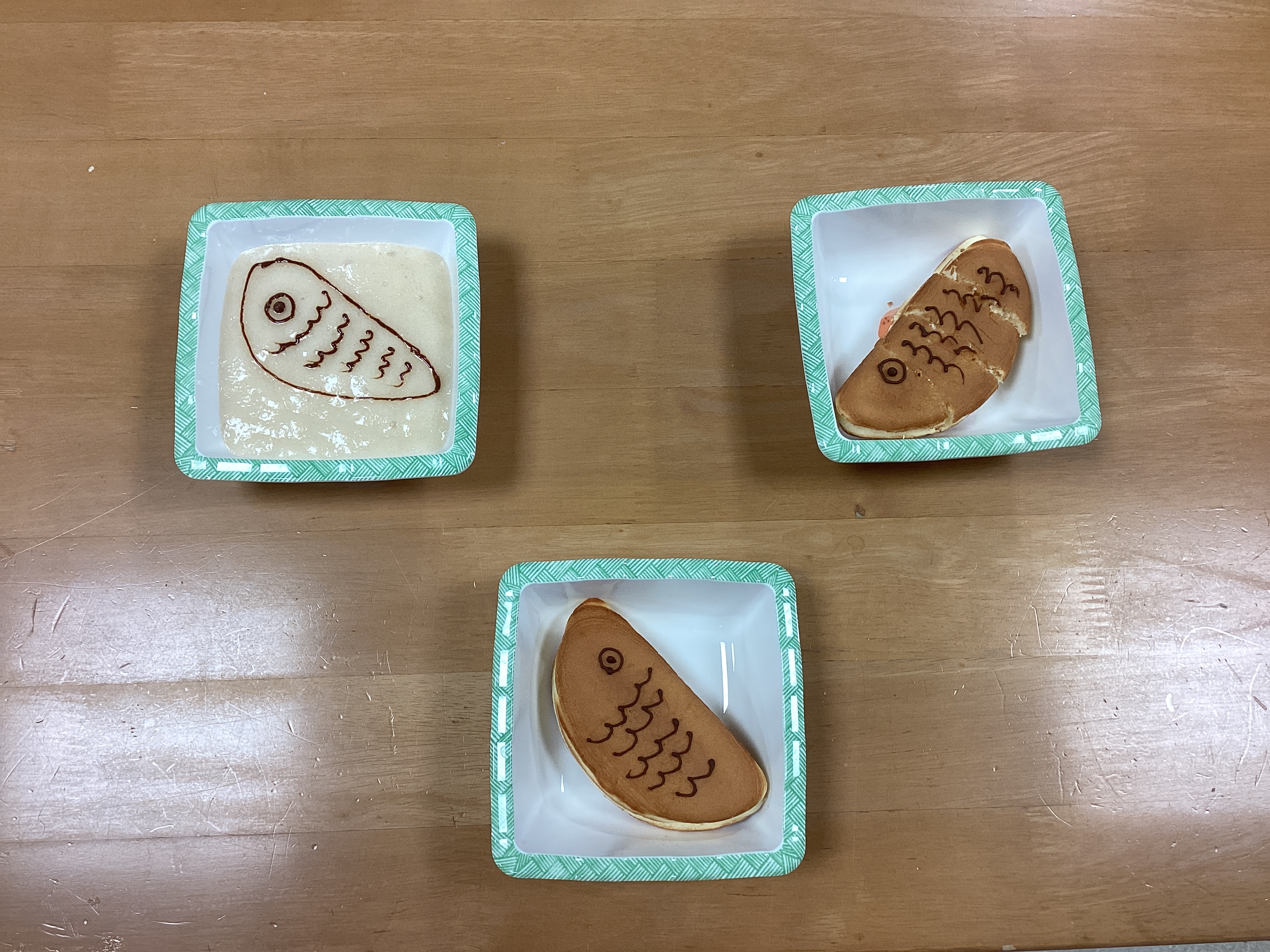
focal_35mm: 31
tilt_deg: -76.9
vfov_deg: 45.4
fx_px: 1137
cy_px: 476
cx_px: 635
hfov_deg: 58.4
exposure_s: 1/50
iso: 64
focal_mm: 3.3
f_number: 2.4
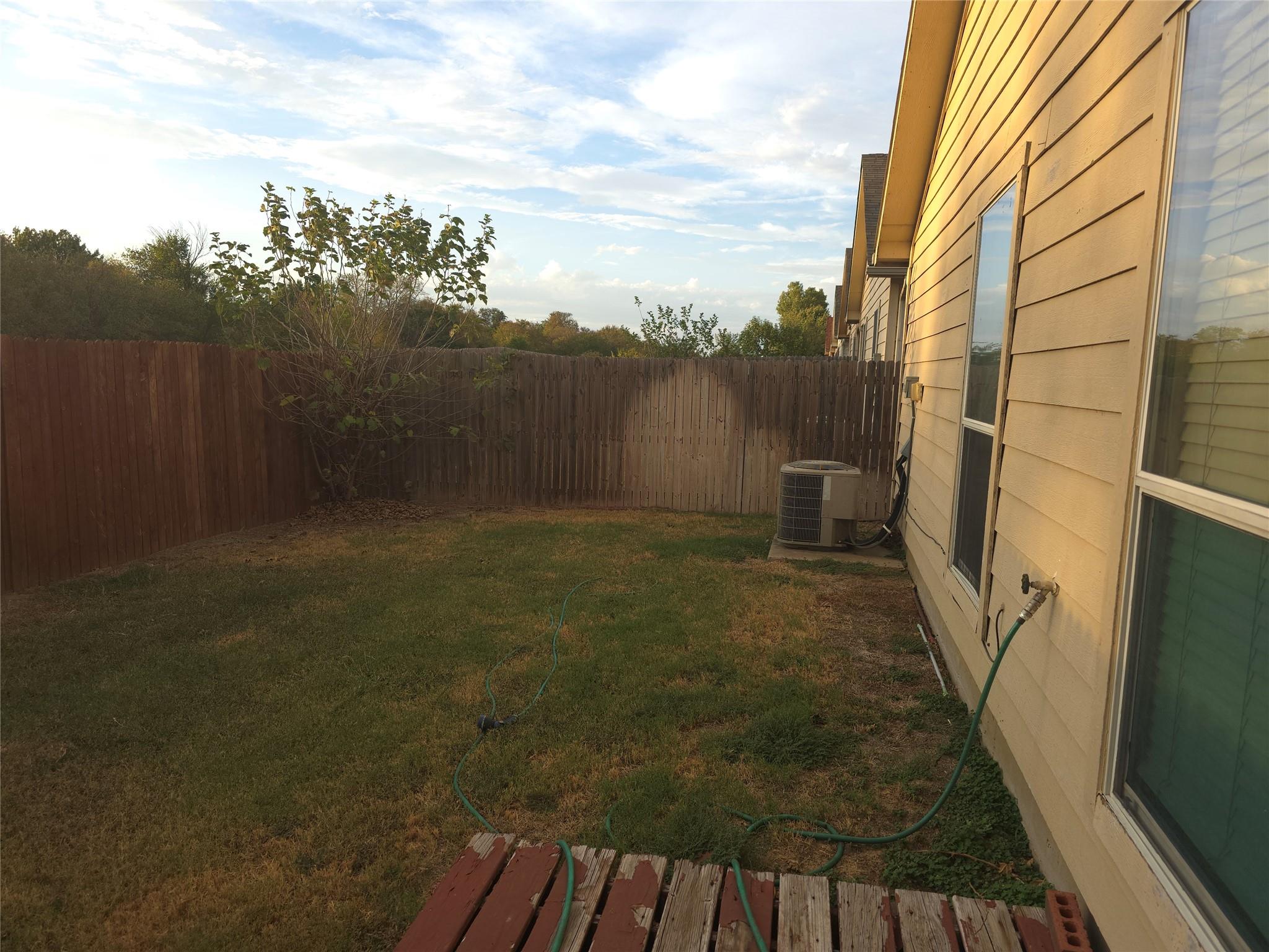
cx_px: 634
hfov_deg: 73.9
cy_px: 476
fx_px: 843
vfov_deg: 58.9
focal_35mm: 23
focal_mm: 6.3
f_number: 1.7
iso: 12
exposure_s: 1/132
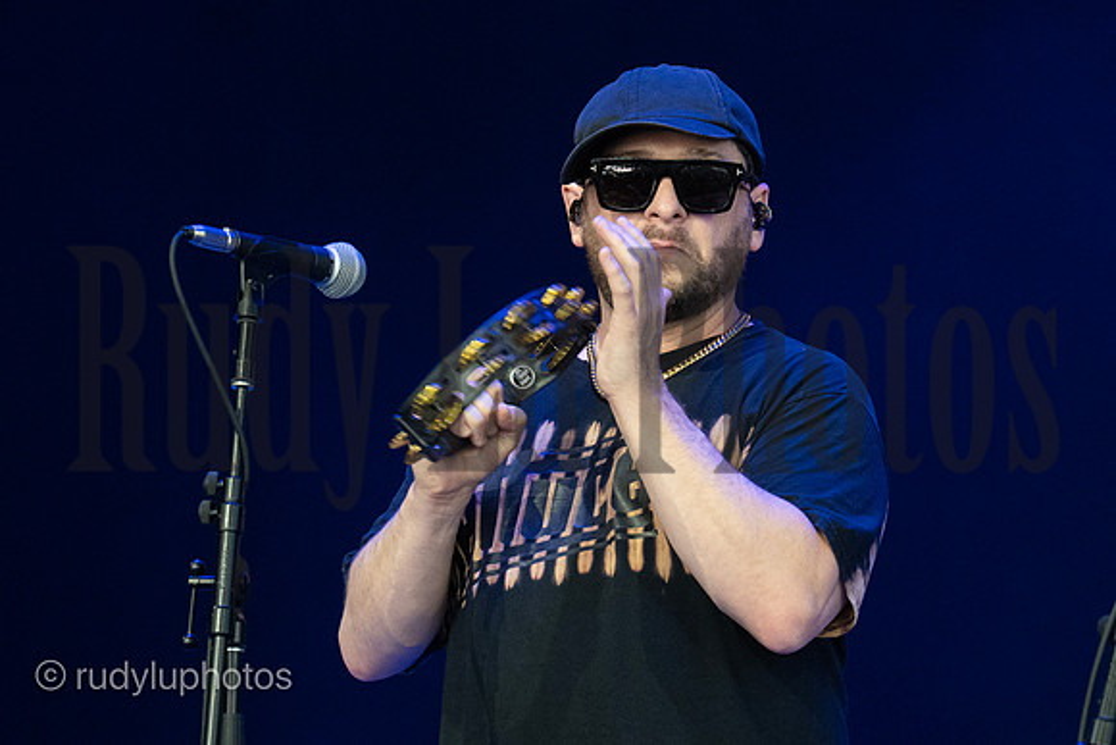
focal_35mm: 285
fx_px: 8837
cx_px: 558
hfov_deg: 7.2
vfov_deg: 4.8
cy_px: 372
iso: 6400
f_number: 8
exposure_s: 1/160
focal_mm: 190
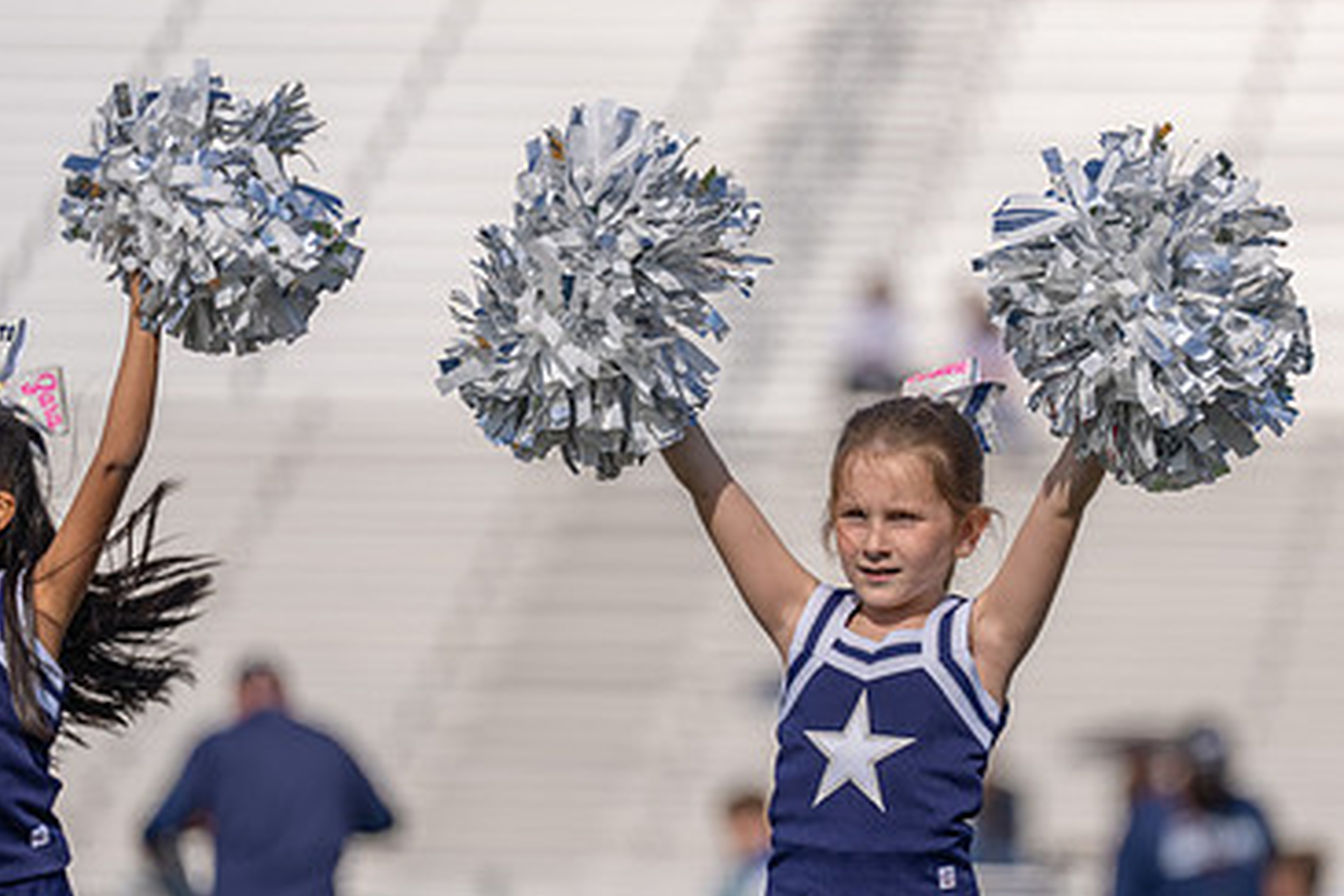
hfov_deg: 6.6
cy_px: 696
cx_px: 874
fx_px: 11647
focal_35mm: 312
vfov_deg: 4.4
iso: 100
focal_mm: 197
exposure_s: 1/3200
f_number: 2.8
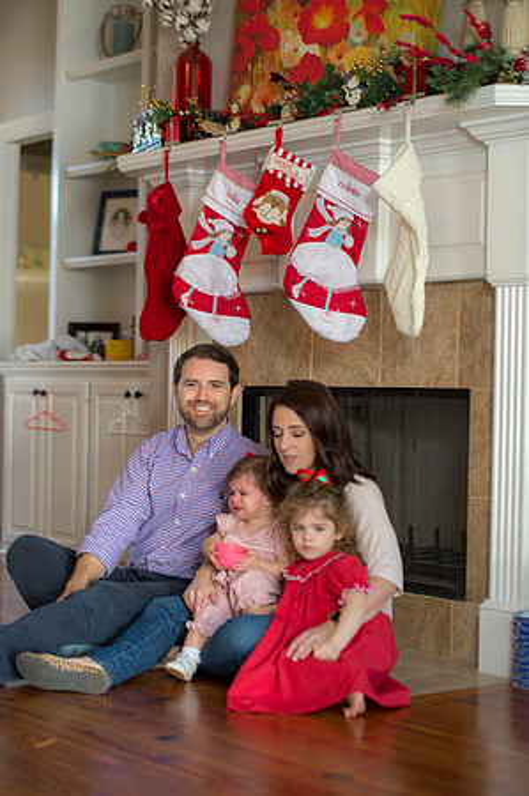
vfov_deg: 28.9
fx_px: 1546
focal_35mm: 70
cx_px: 264
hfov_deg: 19.4
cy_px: 398
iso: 500
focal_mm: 70
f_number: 2.8
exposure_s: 1/125
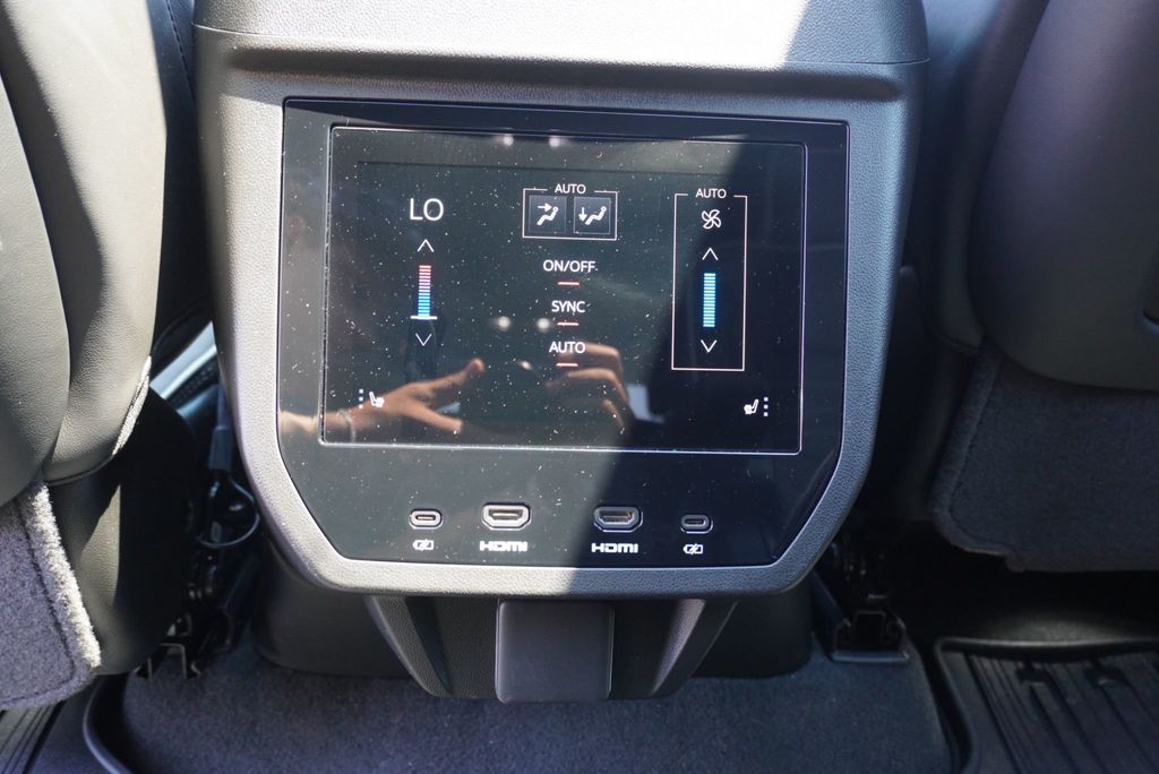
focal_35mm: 30
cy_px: 387
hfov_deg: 61.9
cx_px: 580
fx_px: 966
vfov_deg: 43.7
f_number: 4
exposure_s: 1/60
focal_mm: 20
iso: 1250
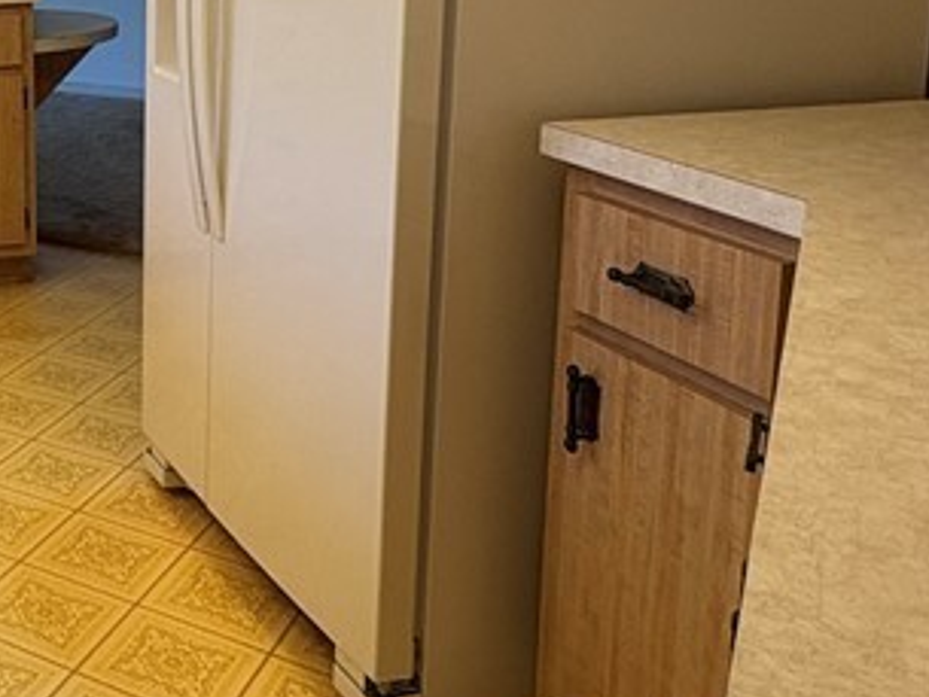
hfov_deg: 32.2
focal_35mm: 47
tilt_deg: -7.9
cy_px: 61
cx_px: -231
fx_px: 1262
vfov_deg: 29.5
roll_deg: +3.2
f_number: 2.2
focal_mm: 2.22
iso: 125
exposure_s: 1/120
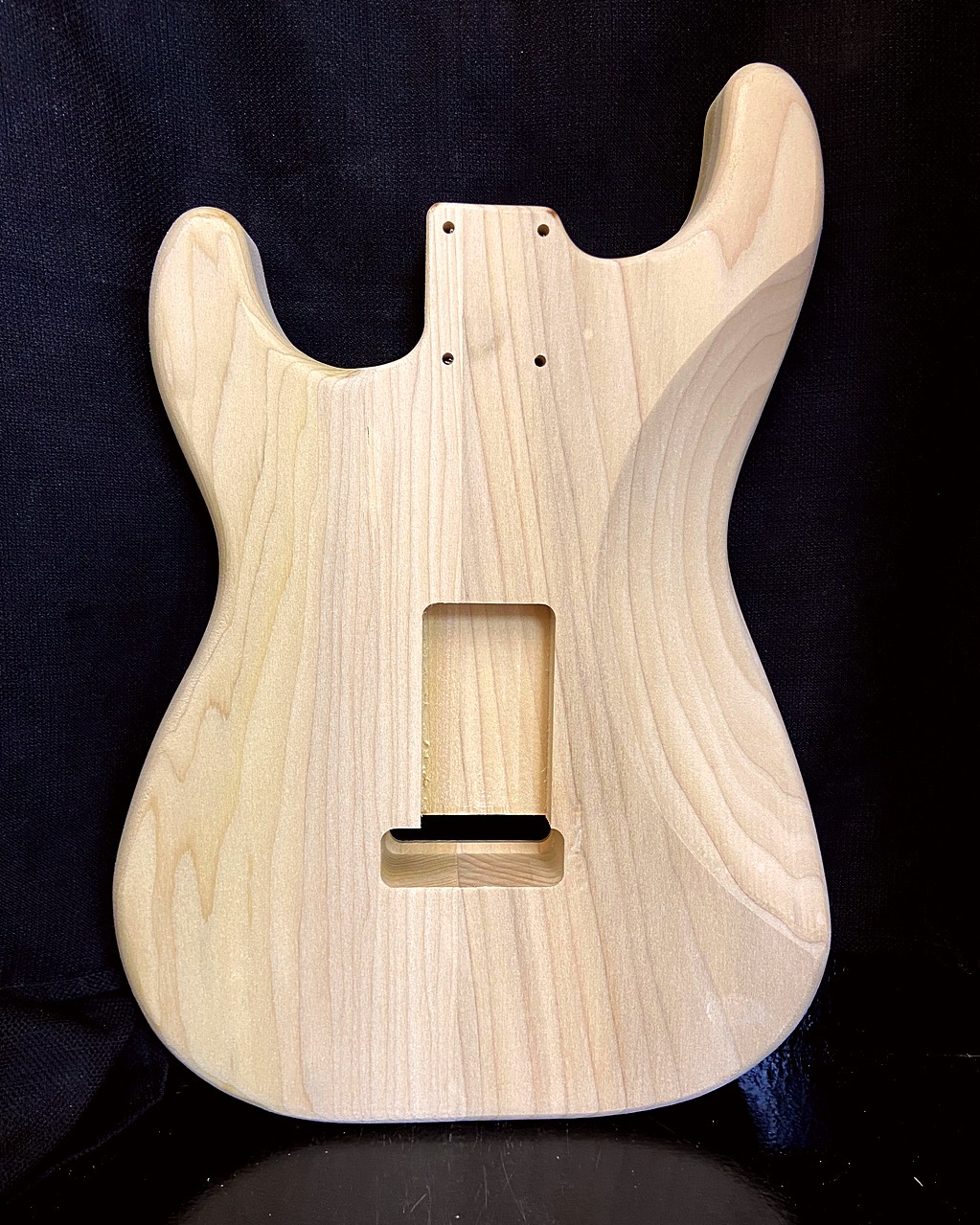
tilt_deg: -7.9
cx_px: 475
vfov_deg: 62.2
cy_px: 608
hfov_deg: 51.5
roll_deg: +0.1
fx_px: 1015
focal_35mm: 28
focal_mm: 4.25
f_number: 1.8
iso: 125
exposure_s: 1/60
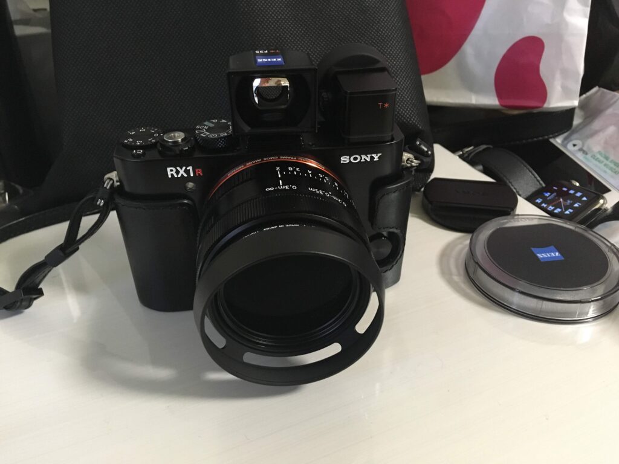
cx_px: 310
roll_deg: +0.9
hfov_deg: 61.7
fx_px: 519
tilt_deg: -33.6
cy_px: 232
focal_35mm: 29
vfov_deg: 48.2
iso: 250
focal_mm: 4.15
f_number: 2.2
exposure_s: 1/15
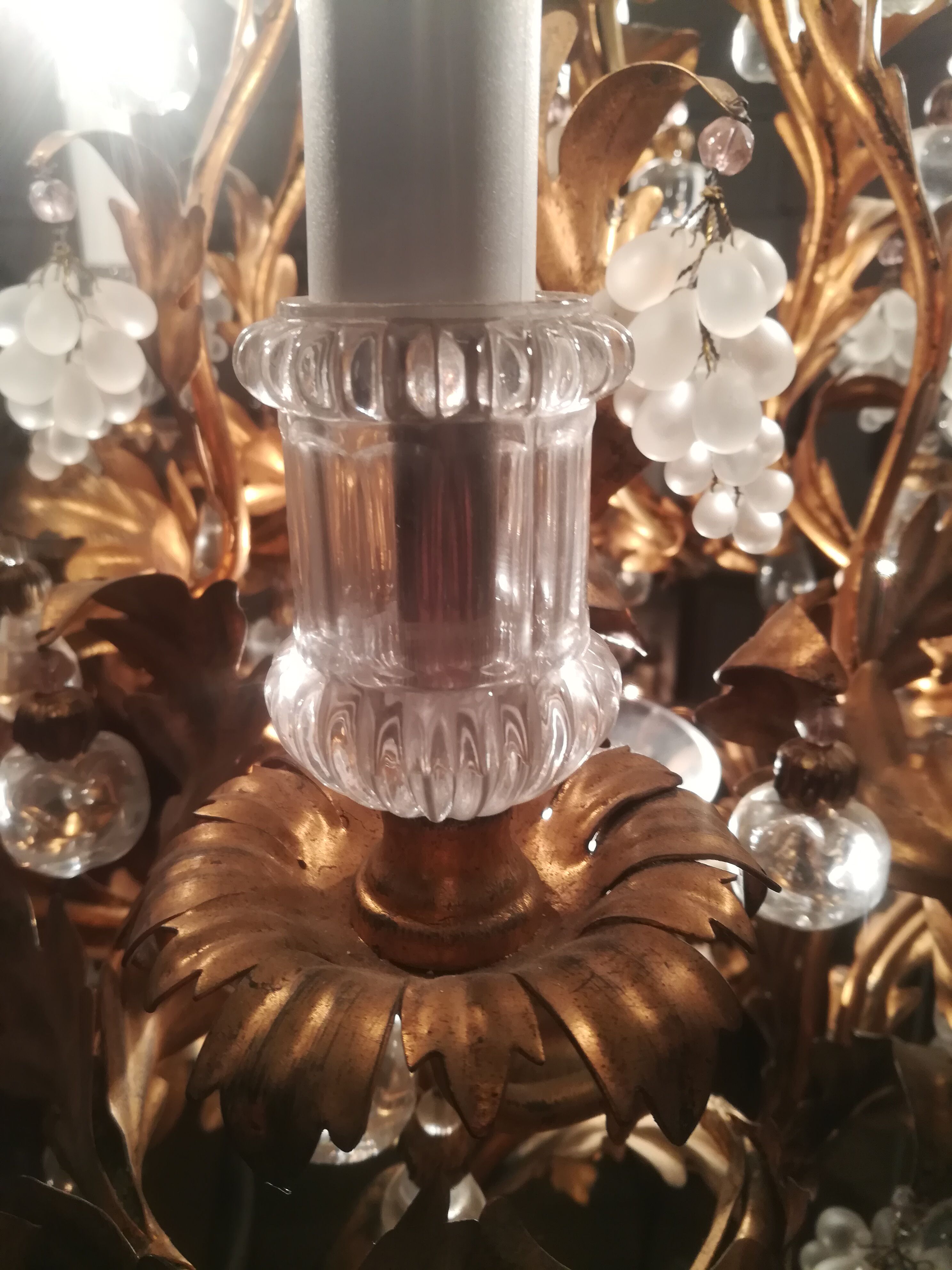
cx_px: 476
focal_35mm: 26
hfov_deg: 53.1
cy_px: 635
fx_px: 953
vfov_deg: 67.3
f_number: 2.2
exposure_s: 1/33.3
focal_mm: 3.83
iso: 100
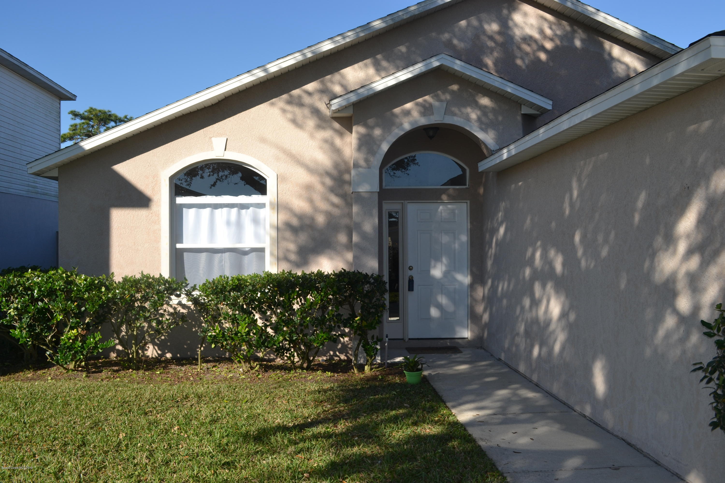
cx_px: 362
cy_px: 242
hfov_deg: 57.2
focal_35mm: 33
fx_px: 665
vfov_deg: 40.0
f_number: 7.1
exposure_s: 1/200
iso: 100
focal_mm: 22
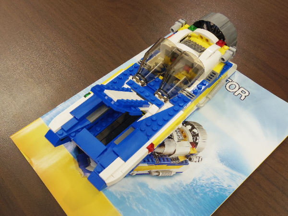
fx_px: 291
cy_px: 108
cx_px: 144
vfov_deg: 40.7
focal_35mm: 35
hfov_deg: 52.6
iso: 800
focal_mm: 6.4
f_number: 4.5
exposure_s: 1/60
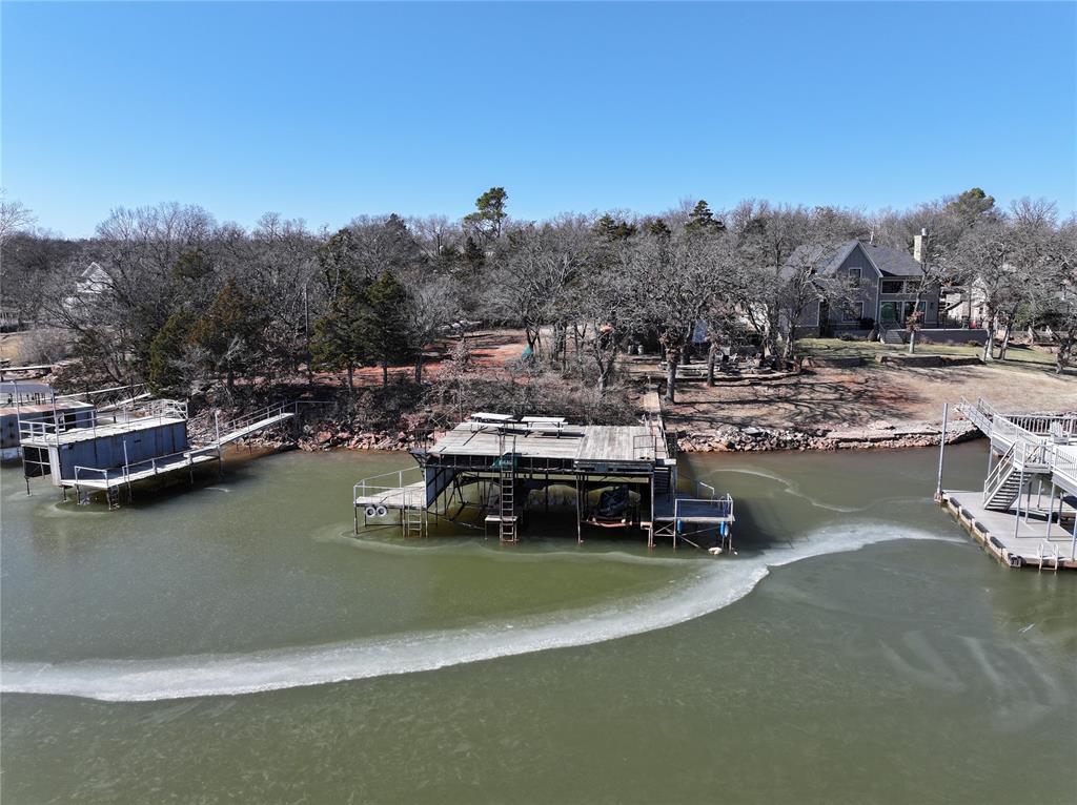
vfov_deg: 56.7
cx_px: 538
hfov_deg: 71.6
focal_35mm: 24
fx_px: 746
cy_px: 402
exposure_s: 1/1600
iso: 130
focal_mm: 12.29
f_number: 2.8
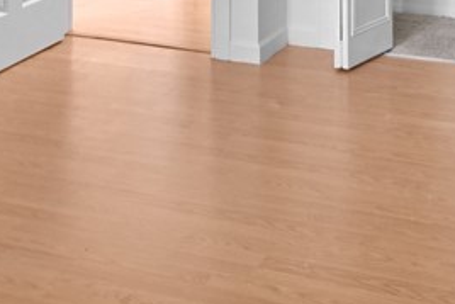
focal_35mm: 73
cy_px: -146
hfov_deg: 27.6
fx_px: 923
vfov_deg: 17.0
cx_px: 287
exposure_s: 1/20
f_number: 3.5
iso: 900
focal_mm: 12
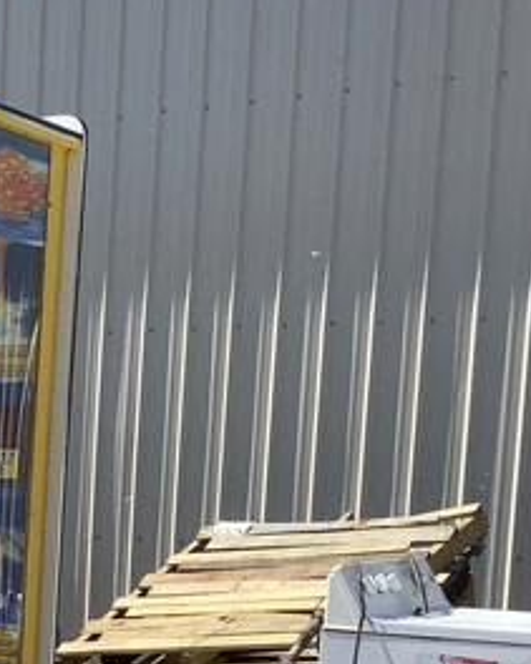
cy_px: 678
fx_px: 1690
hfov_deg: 15.9
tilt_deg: -7.8
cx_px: -337
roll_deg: -1.2
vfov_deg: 21.4
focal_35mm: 86
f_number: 2.4
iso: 25
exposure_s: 1/1101
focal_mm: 3.3
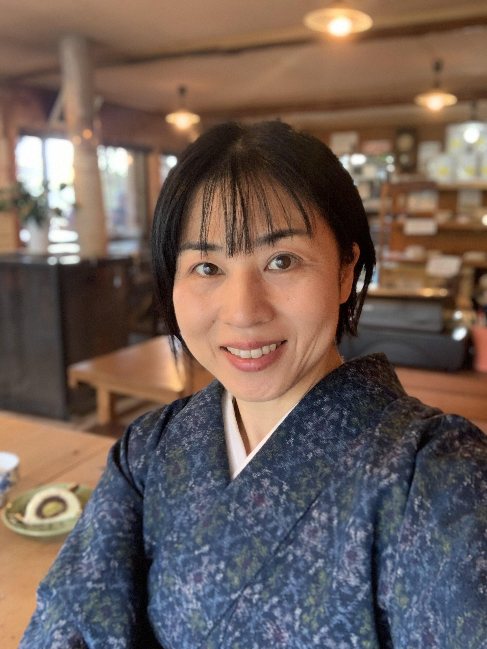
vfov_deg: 56.8
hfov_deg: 44.2
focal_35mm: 32
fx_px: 600
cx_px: 244
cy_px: 324
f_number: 2.2
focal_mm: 2.87
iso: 250
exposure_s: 1/60
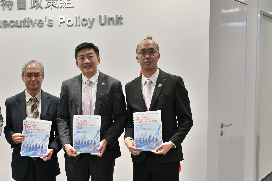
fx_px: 483
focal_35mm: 64
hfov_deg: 30.3
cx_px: 38
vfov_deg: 21.2
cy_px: 122
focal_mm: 34
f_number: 5
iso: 1600
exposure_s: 1/40
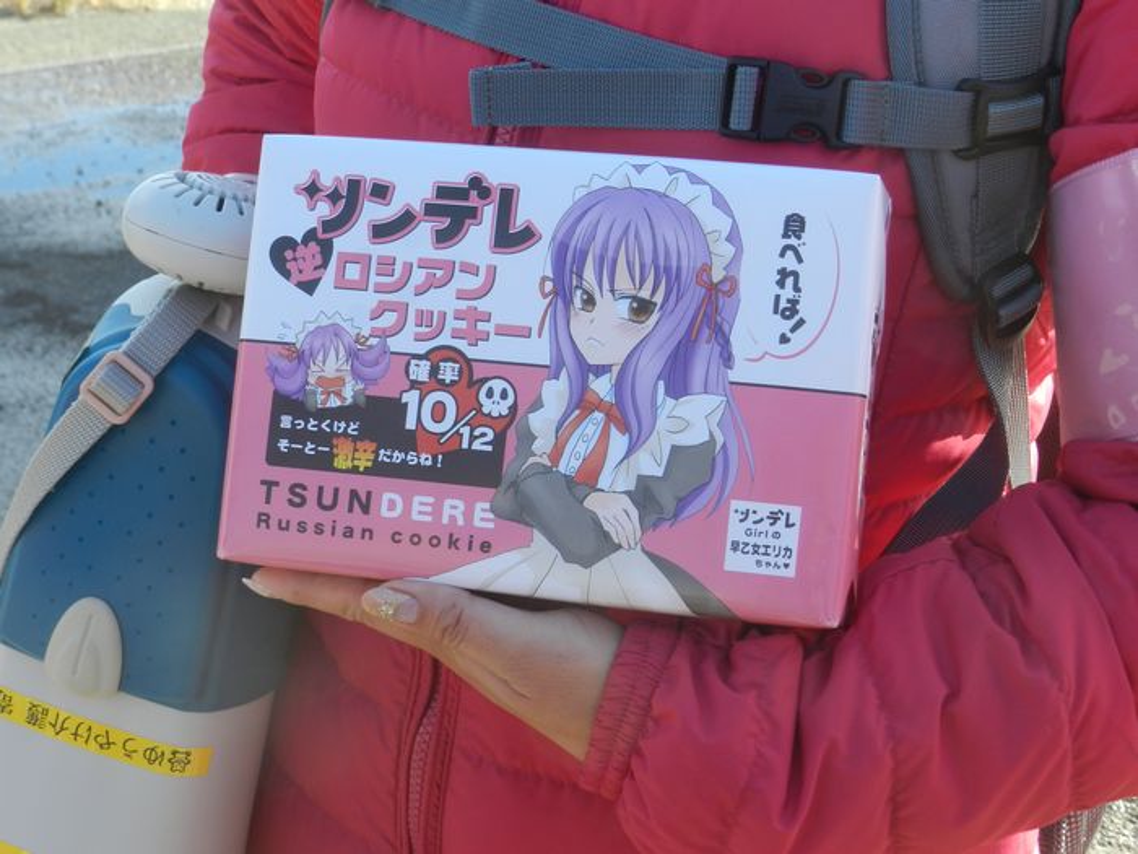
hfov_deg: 32.2
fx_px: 1972
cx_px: 569
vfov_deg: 24.4
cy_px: 427
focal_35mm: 60
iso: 160
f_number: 4.6
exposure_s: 1/200
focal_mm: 10.7
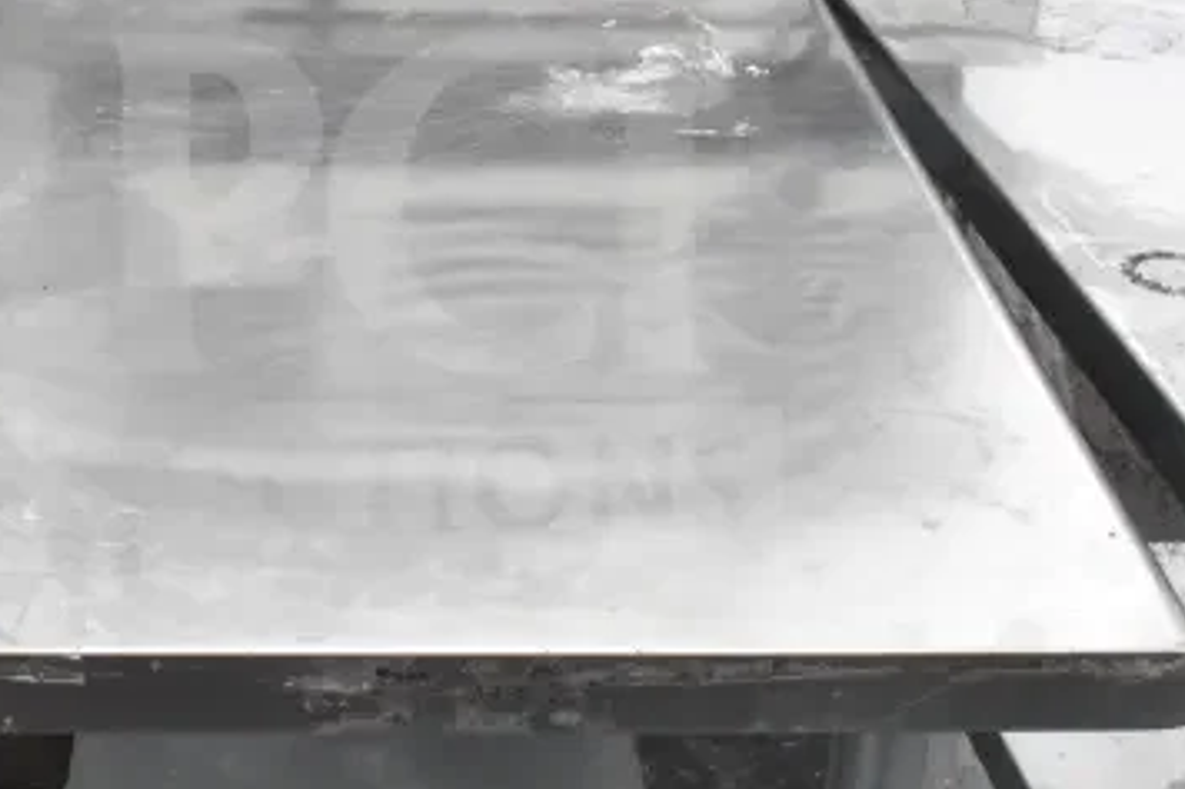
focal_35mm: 72
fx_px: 2369
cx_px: 406
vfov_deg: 18.9
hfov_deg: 27.9
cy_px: 298
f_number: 16
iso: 6400
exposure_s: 1/1000
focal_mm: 28
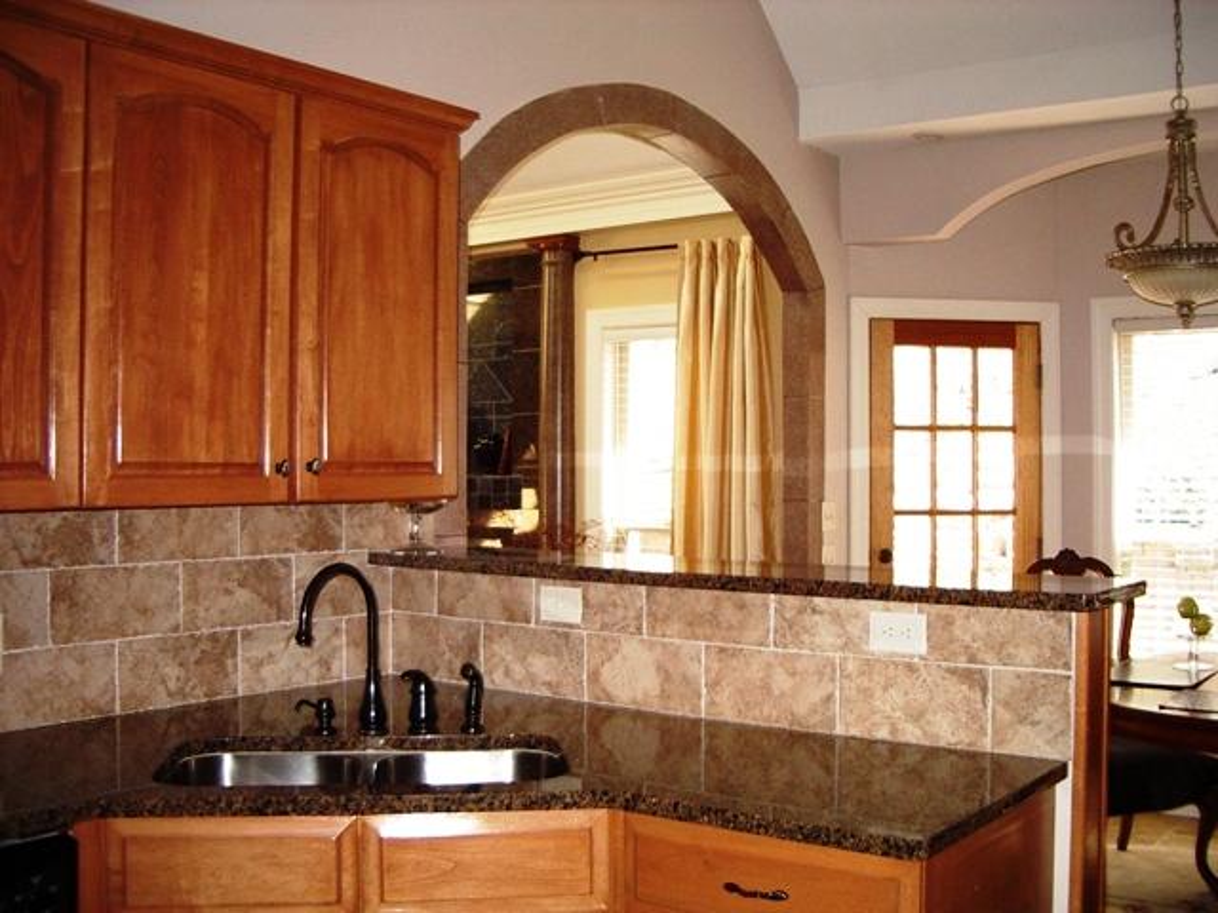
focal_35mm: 38
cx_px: 609
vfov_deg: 37.7
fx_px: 1337
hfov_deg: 49.0
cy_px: 456
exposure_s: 1/80
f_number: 2.6
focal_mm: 5.8
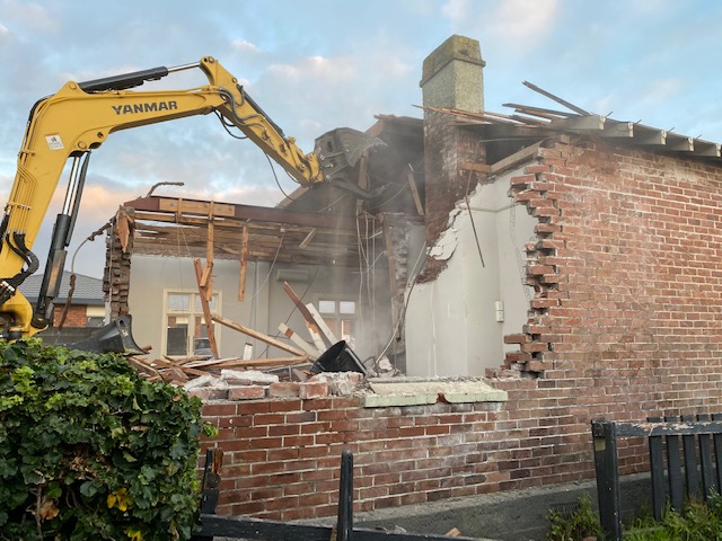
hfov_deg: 67.3
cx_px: 361
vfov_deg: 53.1
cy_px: 270
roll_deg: +0.7
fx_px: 542
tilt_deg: +8.9
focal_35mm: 26
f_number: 1.8
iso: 40
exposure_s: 1/122
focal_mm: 4.25
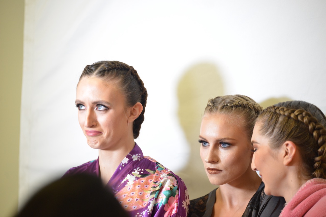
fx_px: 1494
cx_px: 163
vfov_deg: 8.3
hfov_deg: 12.5
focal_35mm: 165
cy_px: 108
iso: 1600
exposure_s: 1/400
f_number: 2.8
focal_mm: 165
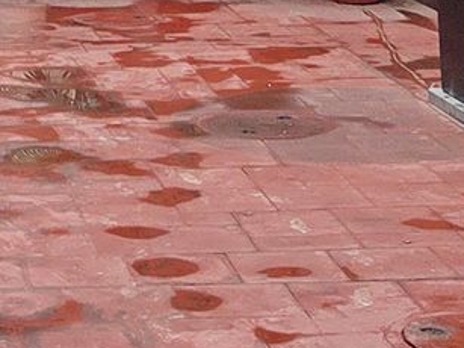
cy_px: -446
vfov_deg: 9.0
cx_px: -109
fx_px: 2010
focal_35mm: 150
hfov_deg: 12.8
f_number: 1.8
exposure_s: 1/180
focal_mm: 5.4
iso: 40
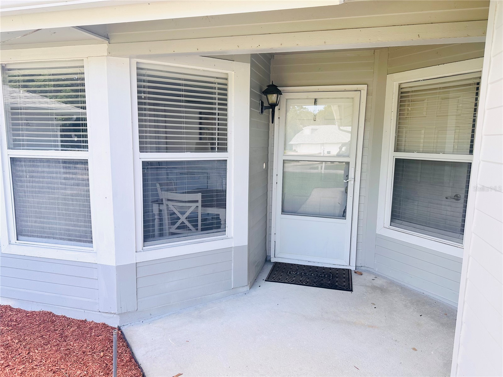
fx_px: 349
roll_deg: -0.4
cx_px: 252
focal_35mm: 24
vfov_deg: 56.8
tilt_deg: -8.0
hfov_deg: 71.6
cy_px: 188
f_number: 1.78
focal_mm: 6.86
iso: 80
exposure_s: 1/370
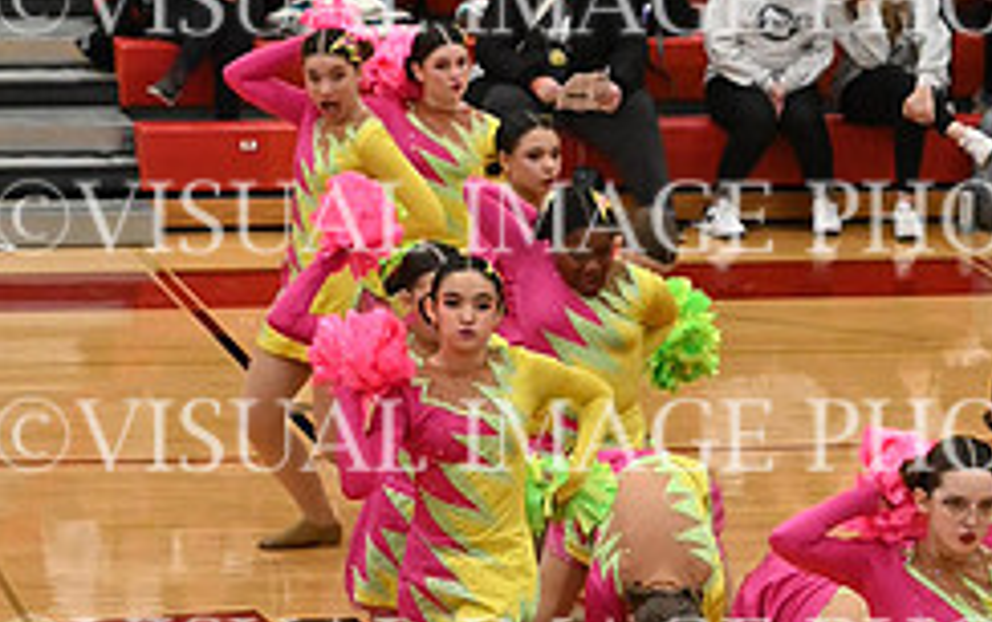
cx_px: 779
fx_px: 6873
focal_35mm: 254
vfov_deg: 5.2
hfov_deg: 8.2
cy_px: 545
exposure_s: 1/400
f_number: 4
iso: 6400
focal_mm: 70
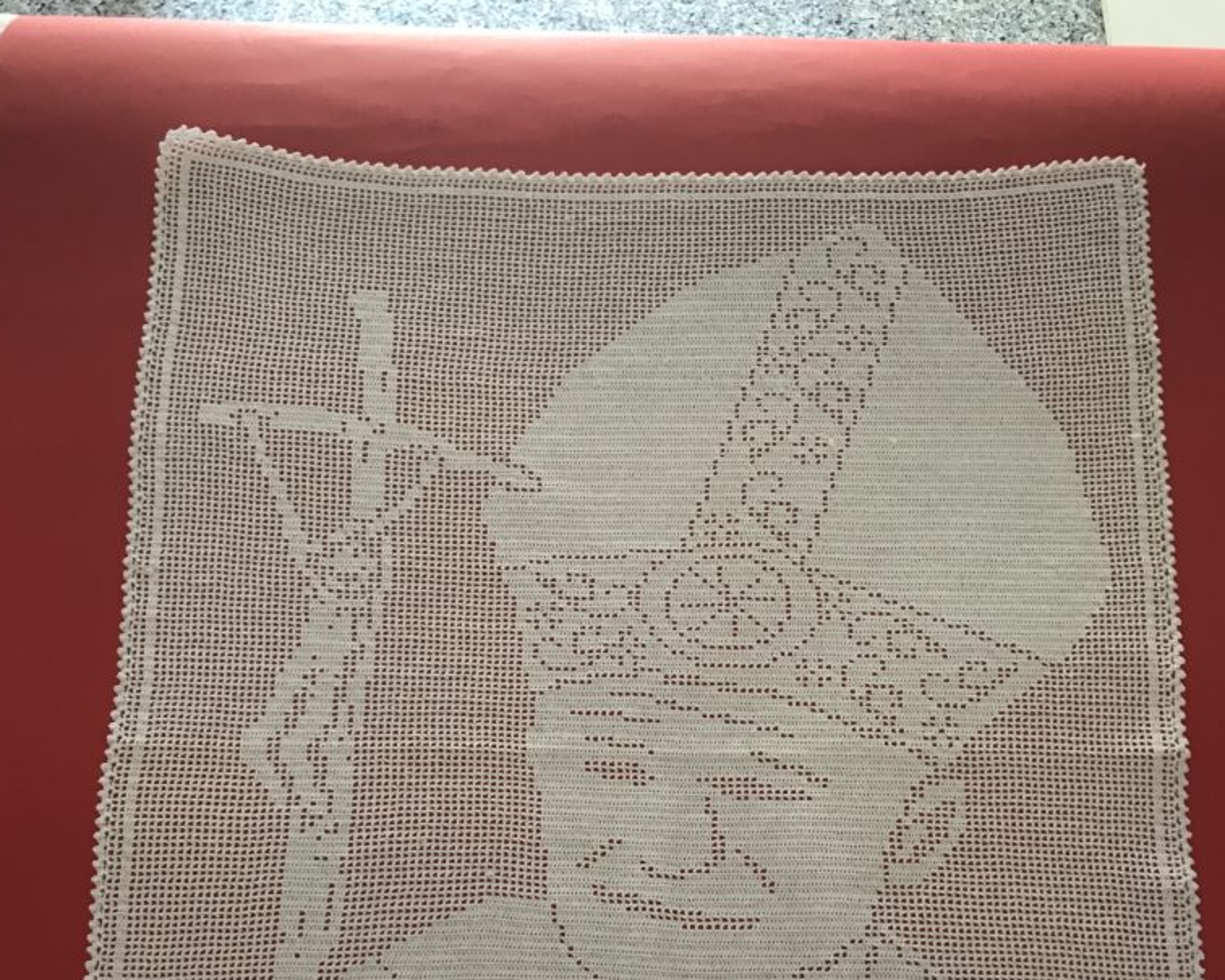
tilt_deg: -75.5
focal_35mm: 37
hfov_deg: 49.1
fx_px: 1342
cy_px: 740
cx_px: 609
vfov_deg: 39.0
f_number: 1.8
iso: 64
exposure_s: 1/17
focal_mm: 3.99
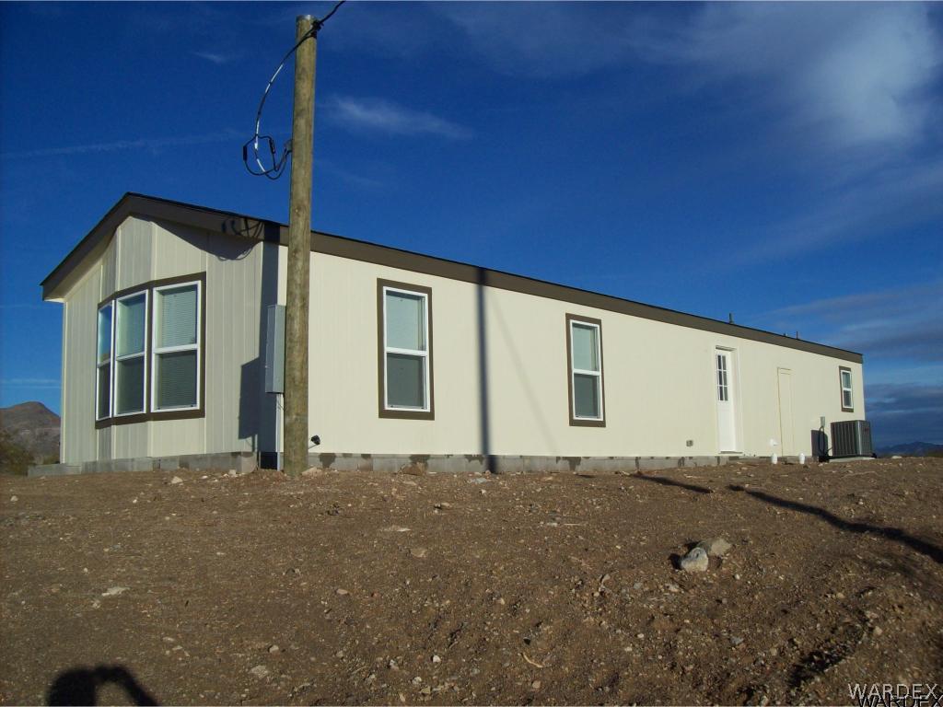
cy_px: 354
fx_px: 981
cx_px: 472
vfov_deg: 39.7
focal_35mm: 36
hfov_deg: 51.4
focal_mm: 6
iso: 80
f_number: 4.8
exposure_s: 1/1161
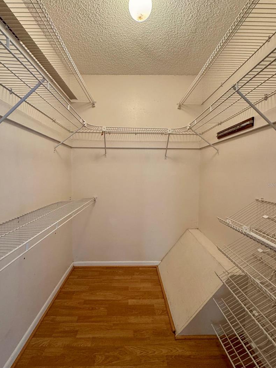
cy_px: 185
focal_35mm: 16
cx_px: 135
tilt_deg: -4.1
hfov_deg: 78.1
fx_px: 170
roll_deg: +0.1
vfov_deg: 94.5
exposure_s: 1/60
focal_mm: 2.22
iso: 400
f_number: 2.2
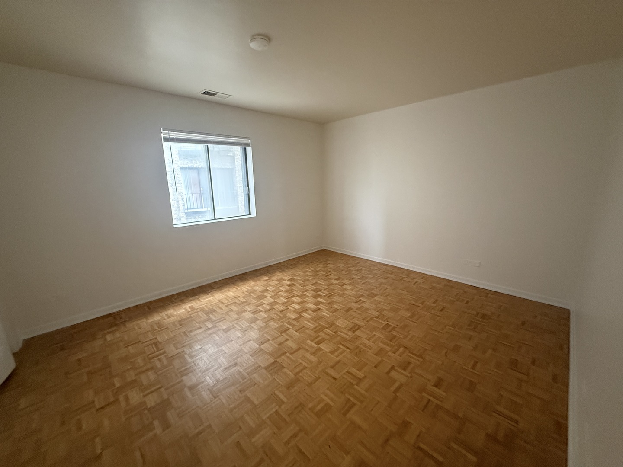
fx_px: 252
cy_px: 234
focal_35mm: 14
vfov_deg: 85.7
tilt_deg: -9.8
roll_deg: -0.8
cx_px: 312
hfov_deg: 102.1
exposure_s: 1/60
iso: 640
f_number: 2.2
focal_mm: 2.22
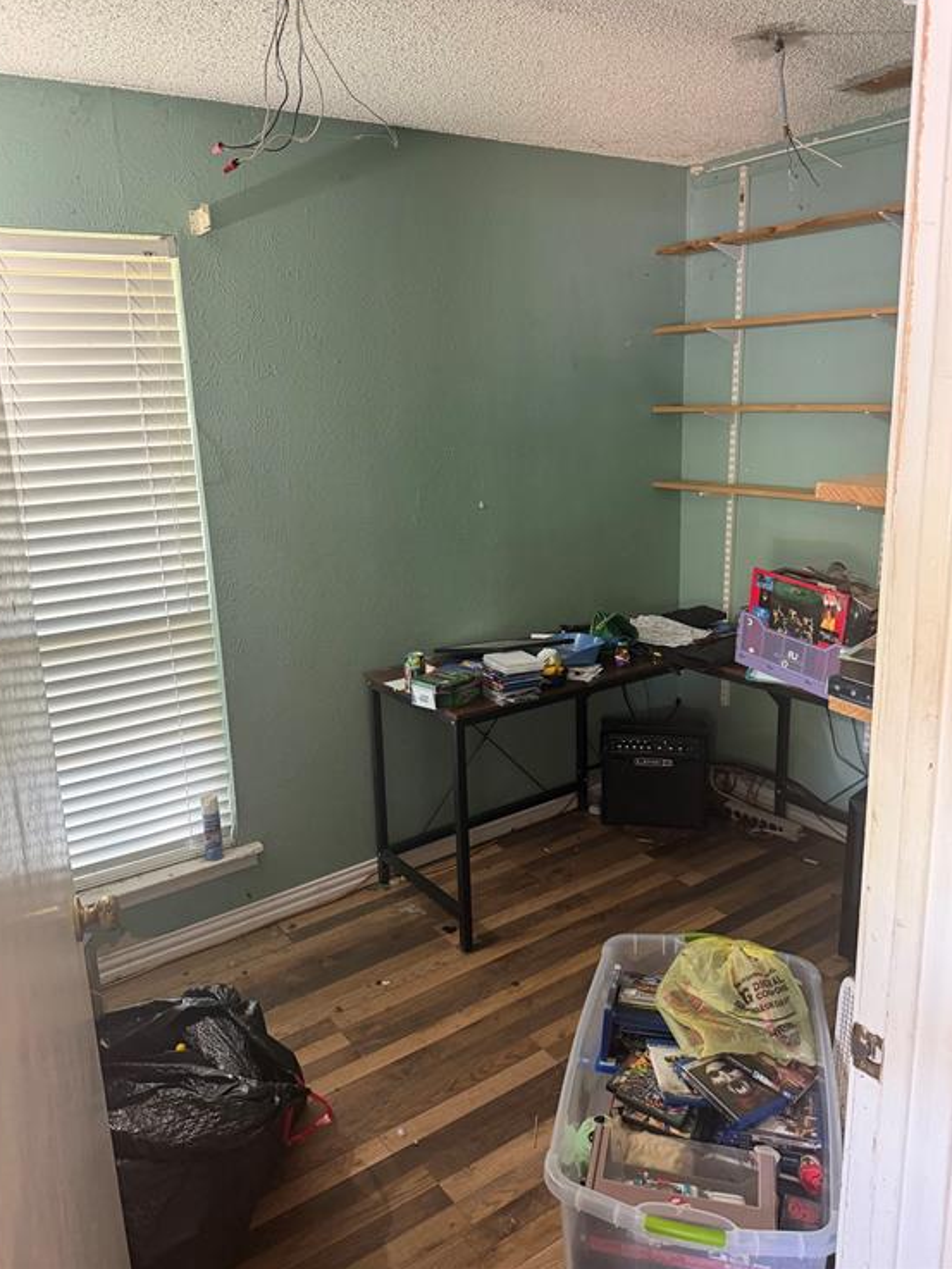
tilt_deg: -14.9
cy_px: 611
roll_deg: +1.4
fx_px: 916
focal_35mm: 25
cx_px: 470
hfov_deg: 54.9
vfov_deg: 69.4
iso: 320
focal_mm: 6.76
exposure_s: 1/60
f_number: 1.78
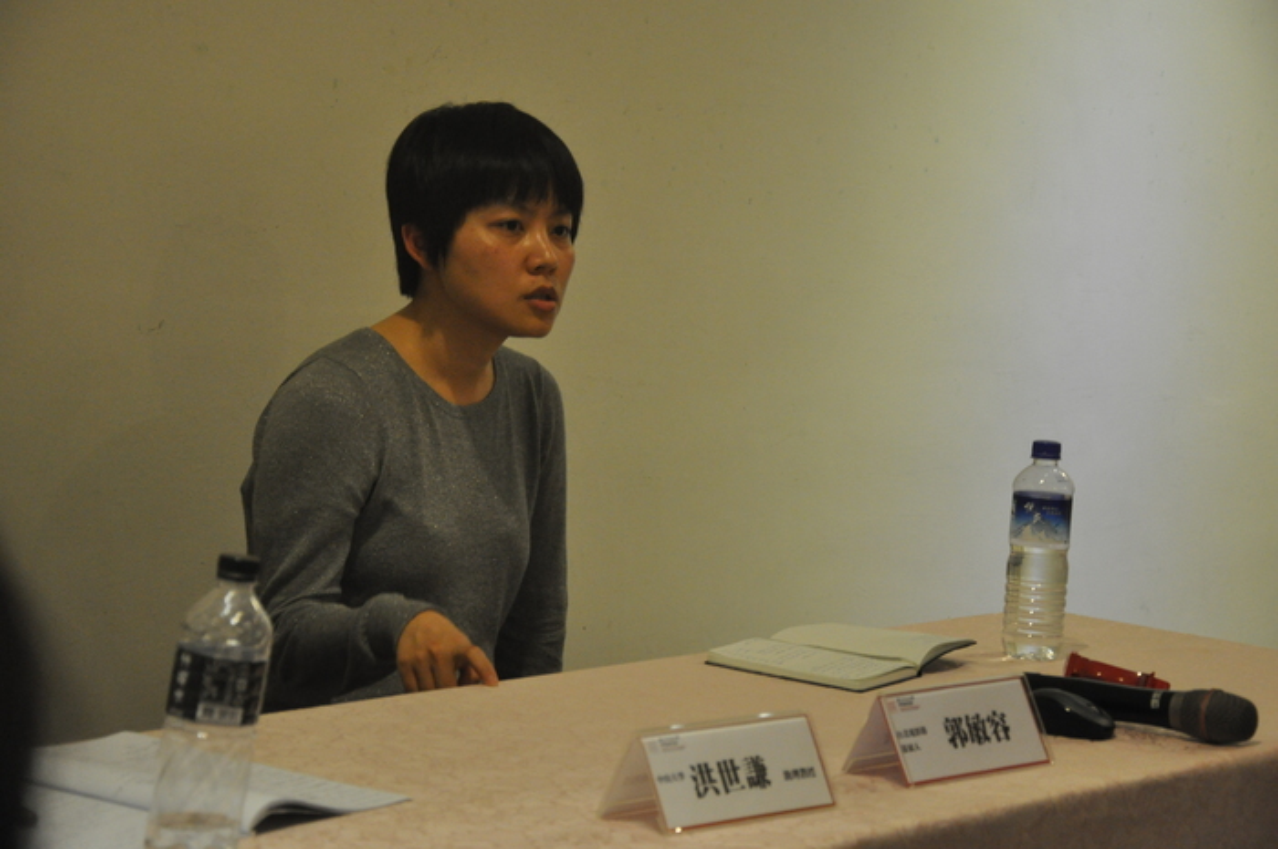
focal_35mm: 93
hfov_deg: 21.9
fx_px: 3298
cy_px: 424
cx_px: 639
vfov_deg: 14.7
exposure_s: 1/30
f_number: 5.3
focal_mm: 62
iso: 1600
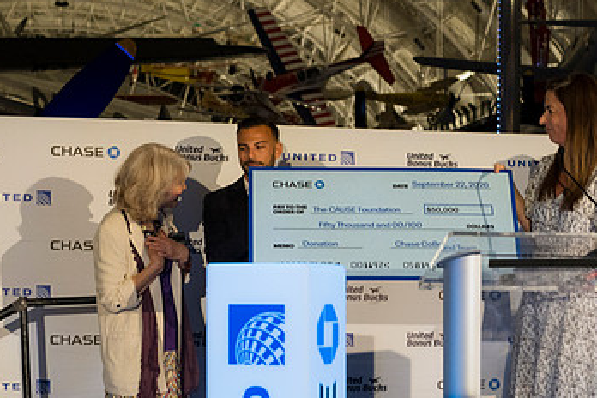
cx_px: 379
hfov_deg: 22.6
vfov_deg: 15.1
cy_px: 319
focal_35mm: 90
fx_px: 1492
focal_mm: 36
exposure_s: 1/200
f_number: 2.8
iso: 560
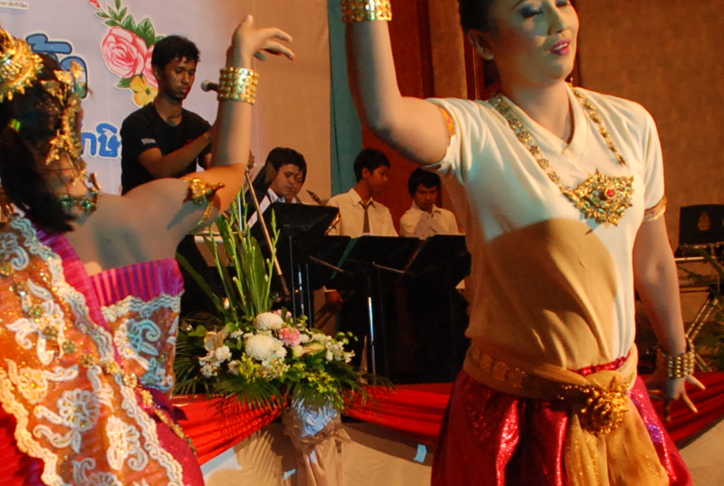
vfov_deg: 16.1
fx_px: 1713
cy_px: 375
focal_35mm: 85
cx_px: 368
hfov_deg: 23.9
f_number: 3.5
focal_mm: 18
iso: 800
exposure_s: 1/40
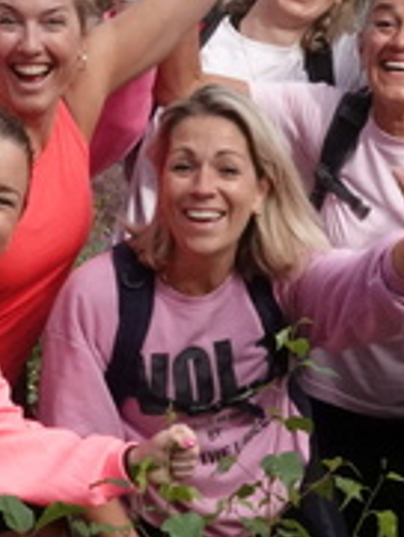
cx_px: -12
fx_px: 2223
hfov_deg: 10.3
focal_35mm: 143
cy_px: 371
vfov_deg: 13.8
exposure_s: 1/250
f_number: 16
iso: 1000
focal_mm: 12.33
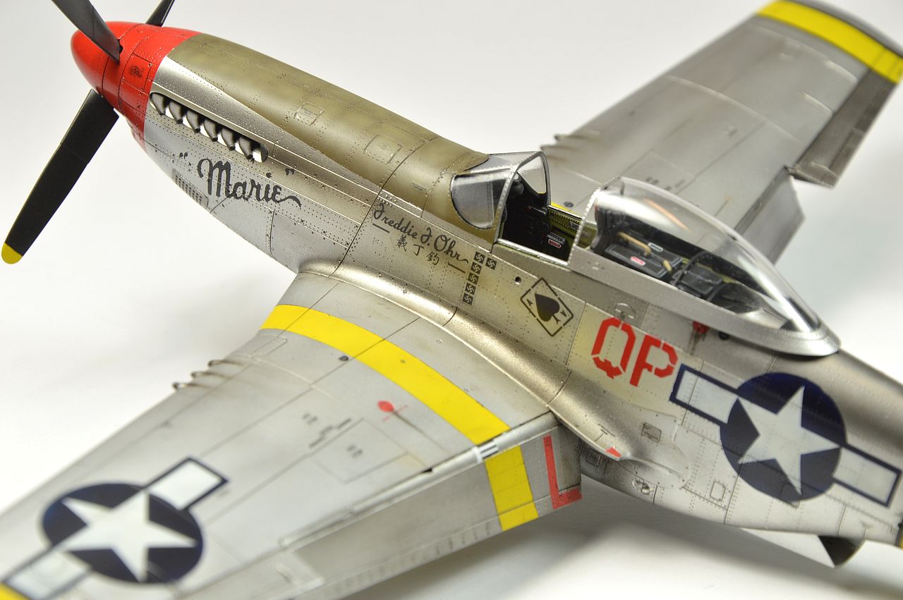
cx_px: 452
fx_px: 3947
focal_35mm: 158
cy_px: 300
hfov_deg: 13.1
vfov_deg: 8.7
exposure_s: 1/20
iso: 100
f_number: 10
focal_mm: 105
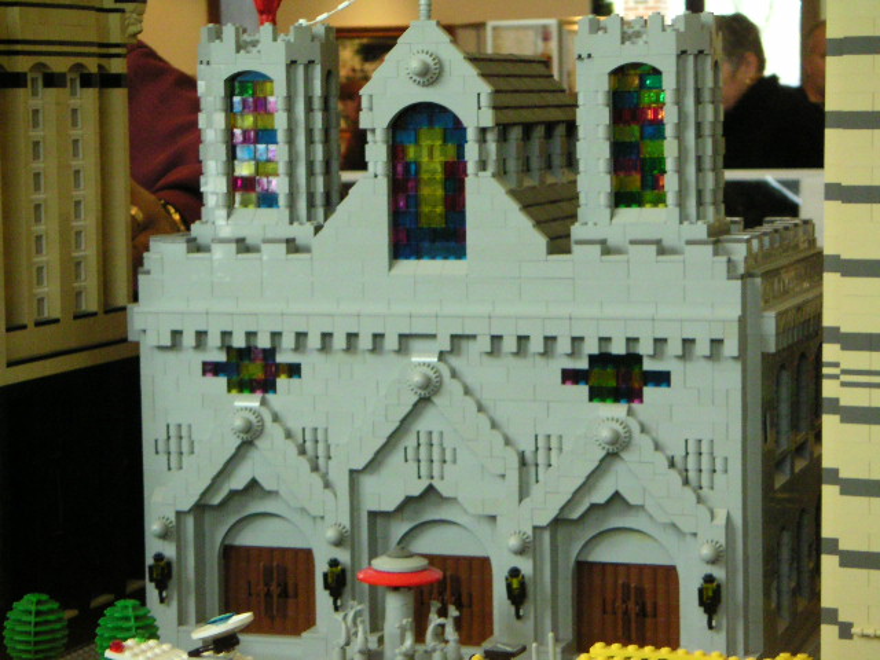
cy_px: 330
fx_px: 2390
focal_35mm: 94
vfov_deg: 15.7
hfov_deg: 20.9
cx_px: 440
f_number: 3.6
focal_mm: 12.3
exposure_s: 1/90
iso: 400
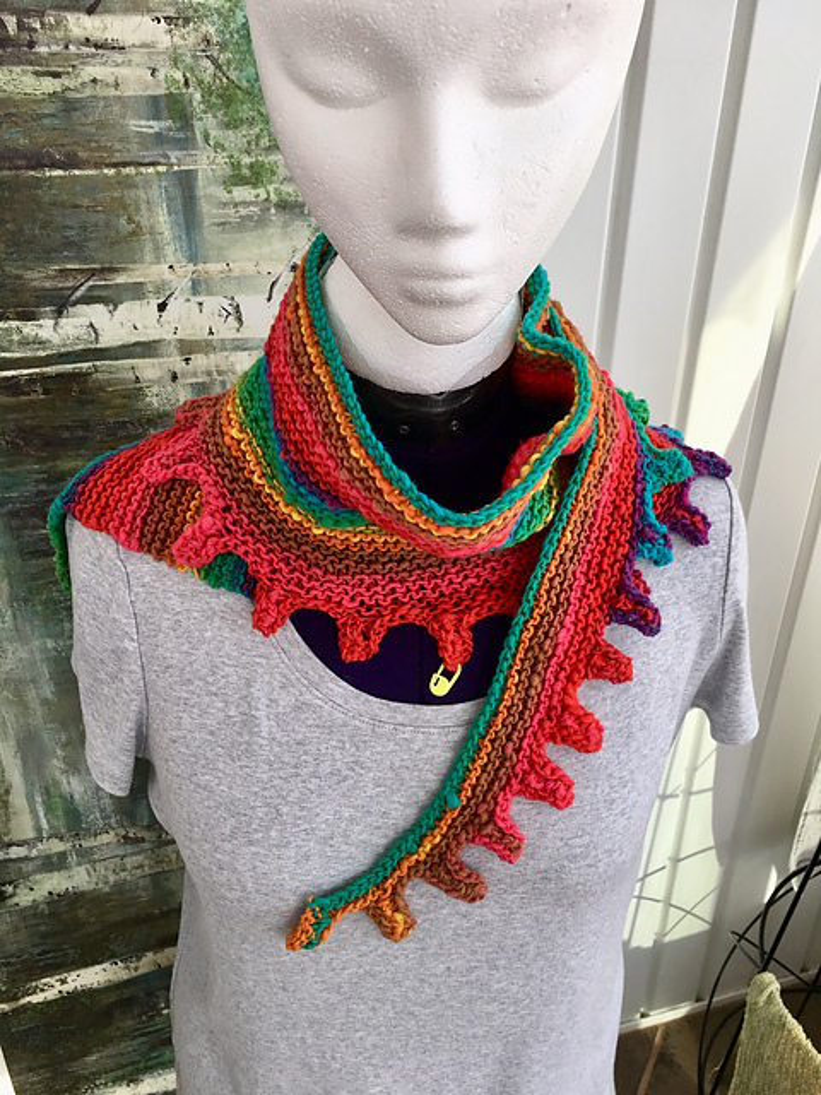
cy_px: 548
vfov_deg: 61.7
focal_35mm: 29
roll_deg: -0.5
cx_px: 410
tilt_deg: -29.3
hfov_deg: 48.2
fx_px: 917
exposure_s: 1/250
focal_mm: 4.15
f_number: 2.2
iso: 25
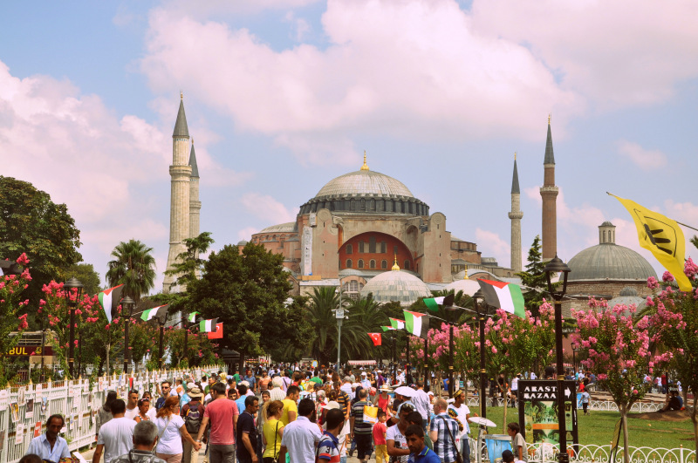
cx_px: 349
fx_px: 1220
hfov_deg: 31.9
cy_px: 232
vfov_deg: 21.5
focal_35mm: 63
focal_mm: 42
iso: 200
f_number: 9
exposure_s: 1/320
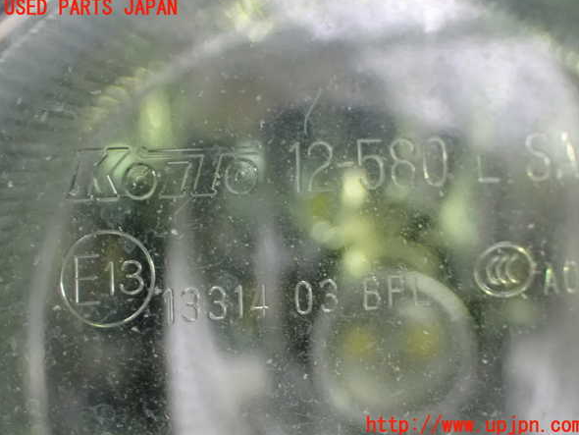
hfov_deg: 30.7
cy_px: 217
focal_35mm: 63
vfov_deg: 23.3
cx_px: 293
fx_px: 1054
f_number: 3.6
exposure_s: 1/20
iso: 1600
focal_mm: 11.09
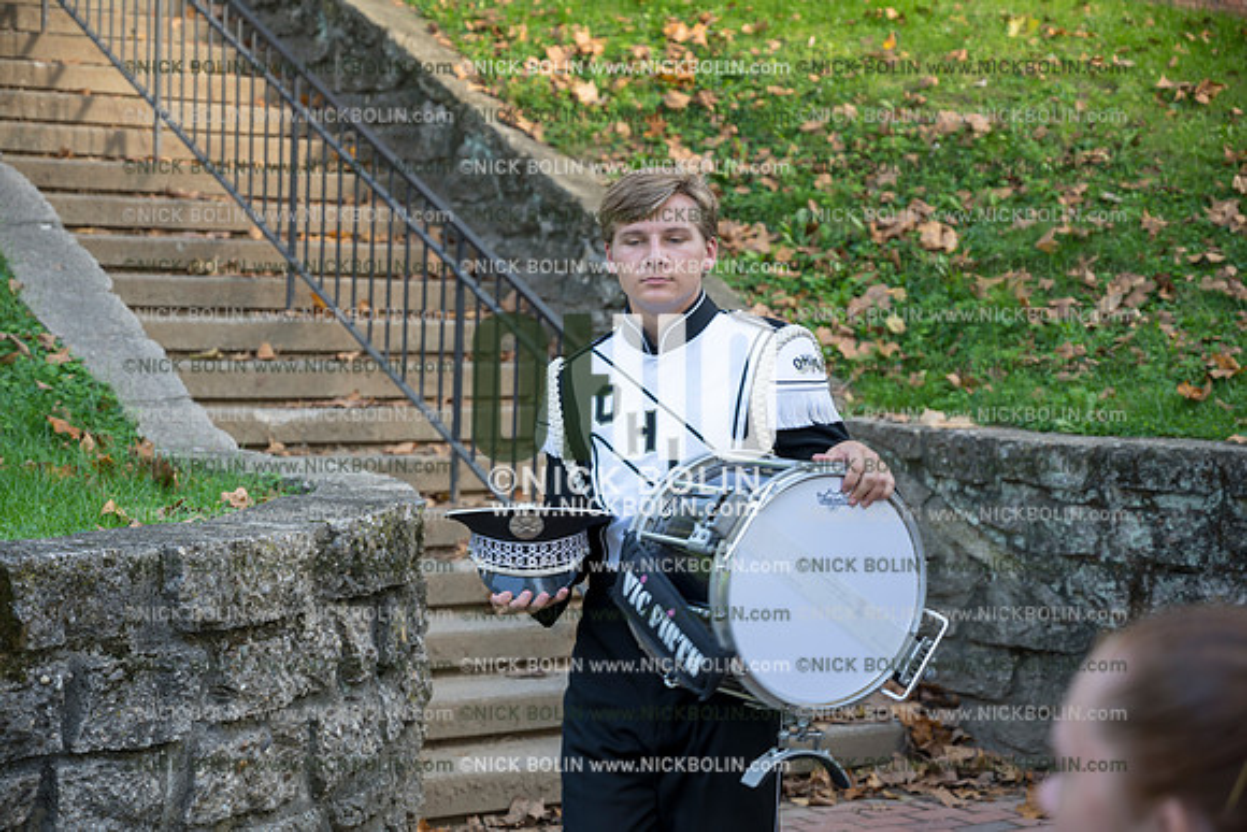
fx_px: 2425
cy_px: 416
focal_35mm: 70
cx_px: 624
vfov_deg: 19.5
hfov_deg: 28.8
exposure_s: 1/100
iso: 125
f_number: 4
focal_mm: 70
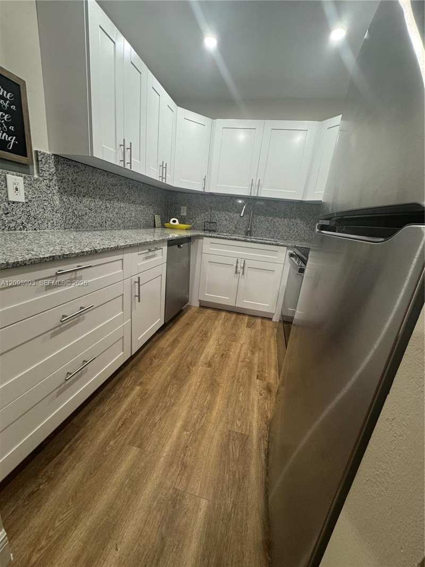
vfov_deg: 102.1
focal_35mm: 14
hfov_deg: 85.7
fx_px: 229
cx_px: 212
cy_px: 284
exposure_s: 1/60
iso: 160
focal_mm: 2.22
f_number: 2.2
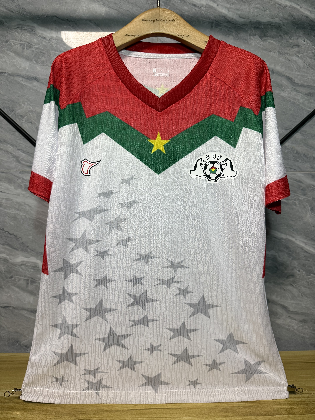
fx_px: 291
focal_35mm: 24
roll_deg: -0.5
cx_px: 158
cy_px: 210
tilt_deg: -2.5
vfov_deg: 71.6
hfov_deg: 56.8
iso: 125
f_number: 1.78
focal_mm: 6.76
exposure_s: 1/100
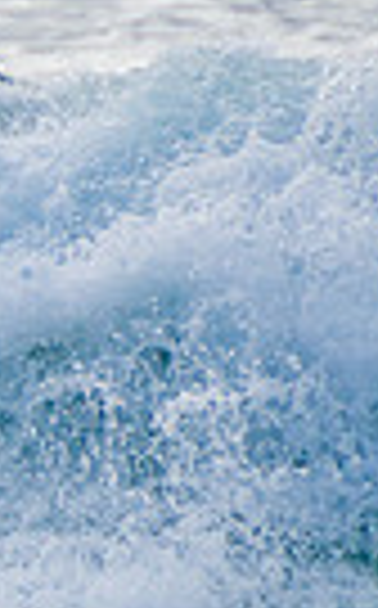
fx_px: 43489
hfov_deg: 0.5
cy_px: 489
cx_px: -698
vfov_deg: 0.8
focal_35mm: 2630
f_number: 5.6
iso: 400
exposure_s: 1/2000
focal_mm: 400
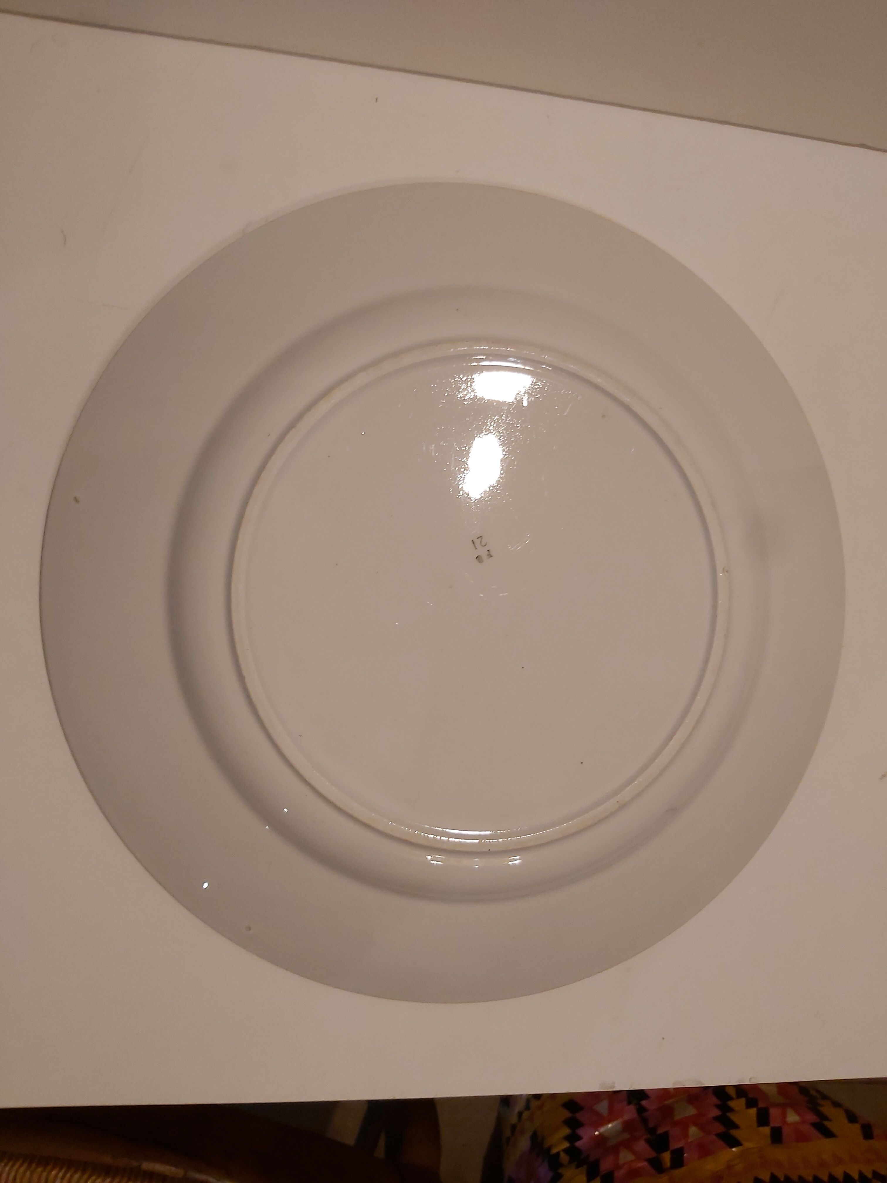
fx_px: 888
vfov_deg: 67.3
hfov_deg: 53.1
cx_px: 444
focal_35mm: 26
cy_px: 592
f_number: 1.7
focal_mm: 3.92
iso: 250
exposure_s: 1/50
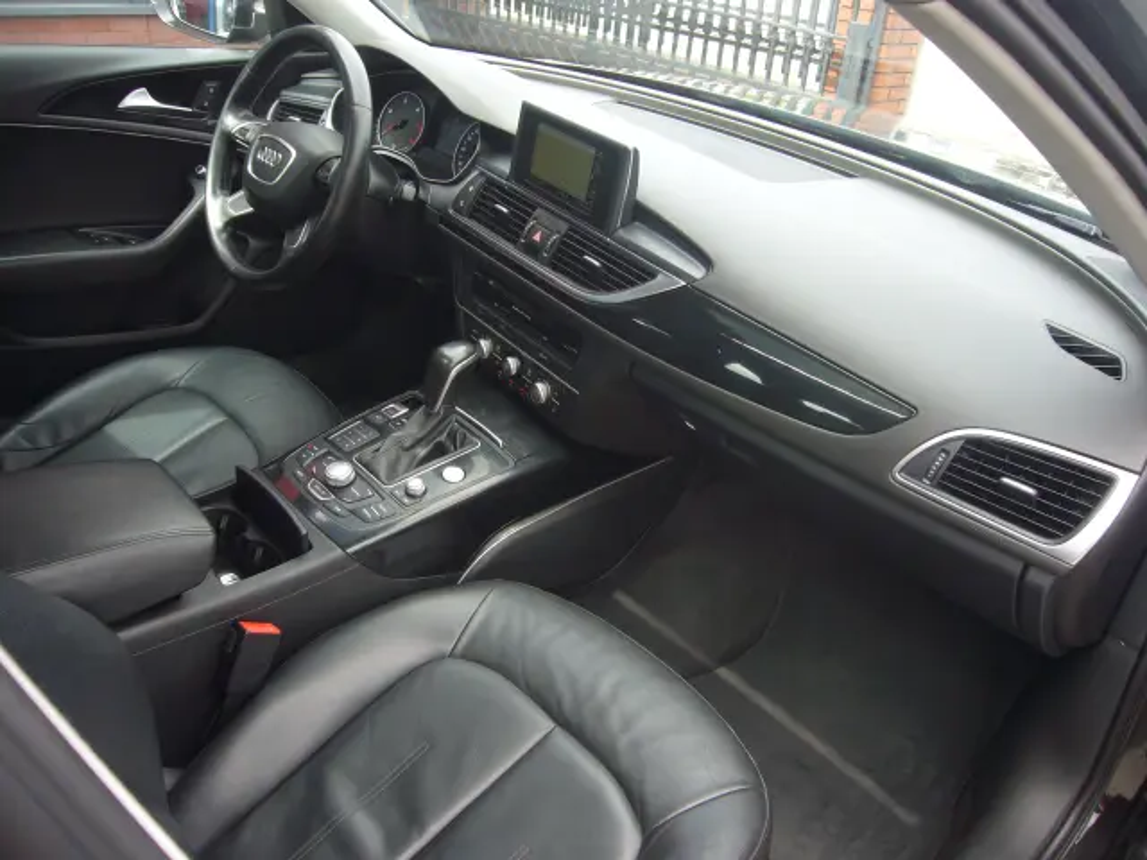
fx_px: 928
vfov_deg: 49.7
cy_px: 430
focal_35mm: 28
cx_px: 574
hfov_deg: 63.4
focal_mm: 4.6
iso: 80
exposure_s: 1/80
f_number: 2.8
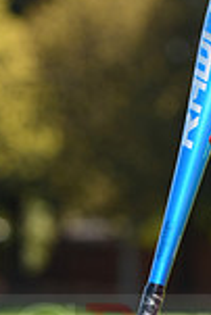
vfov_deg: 4.0
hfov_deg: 2.7
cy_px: 323
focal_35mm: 519
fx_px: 4552
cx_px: 306
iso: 125
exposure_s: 1/320
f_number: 4.5
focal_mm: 135
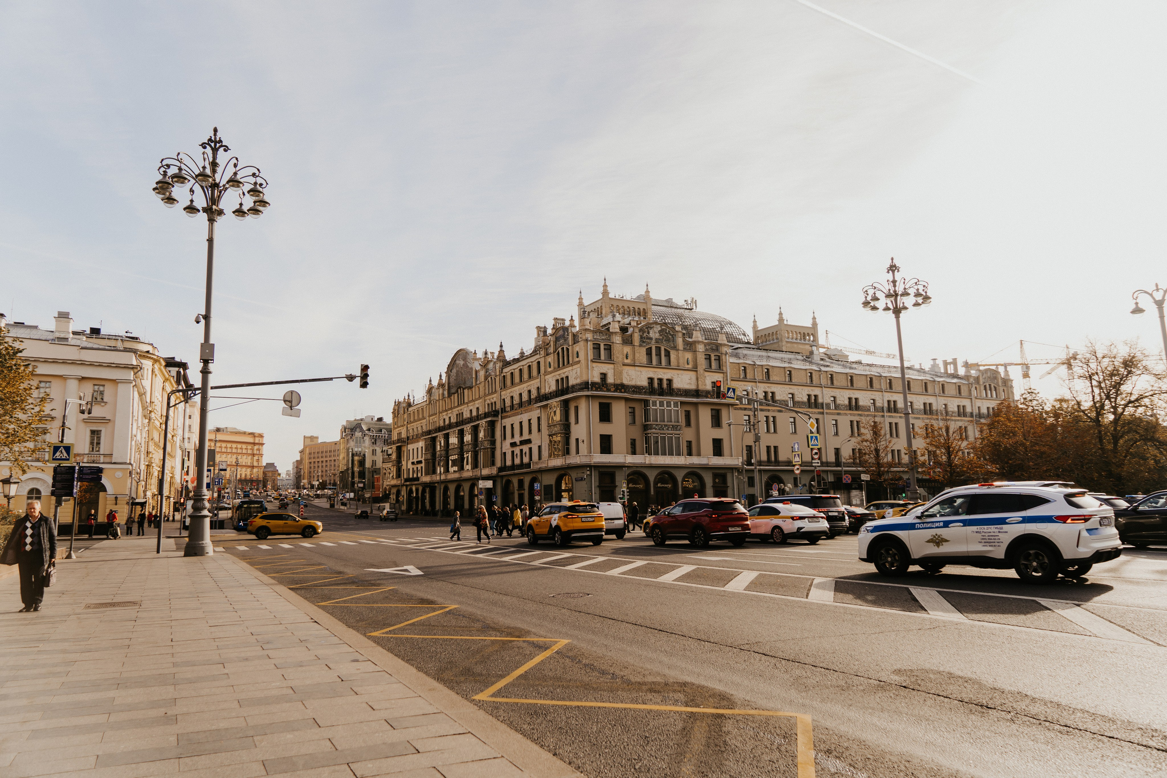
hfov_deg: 73.7
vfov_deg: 53.1
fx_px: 778
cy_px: 389
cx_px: 584
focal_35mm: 24
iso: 100
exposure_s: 1/500
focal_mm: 24
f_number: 4
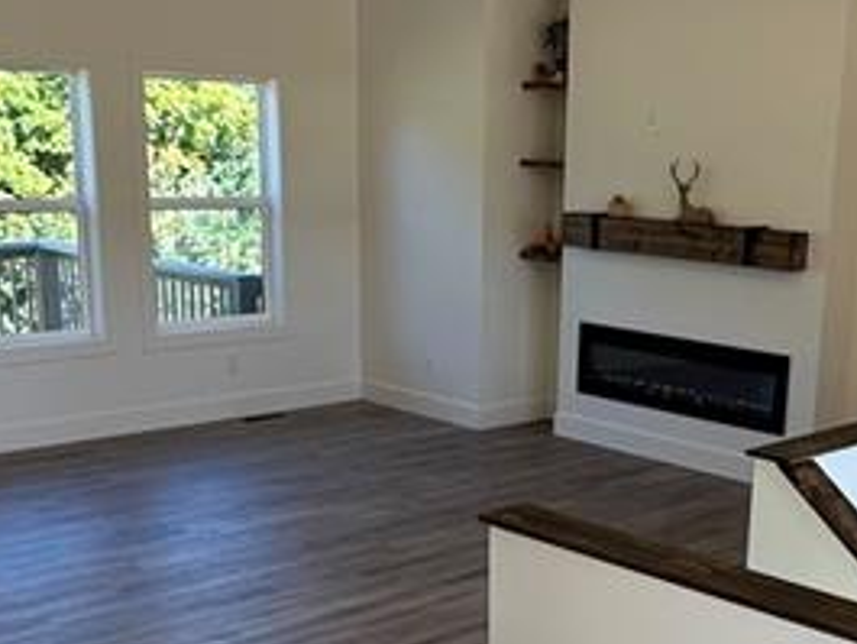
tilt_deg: -16.6
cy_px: 489
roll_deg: -1.5
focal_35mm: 54
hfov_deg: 35.1
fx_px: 1338
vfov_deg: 26.7
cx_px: 582
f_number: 2.2
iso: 40
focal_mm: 2.22
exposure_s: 1/144
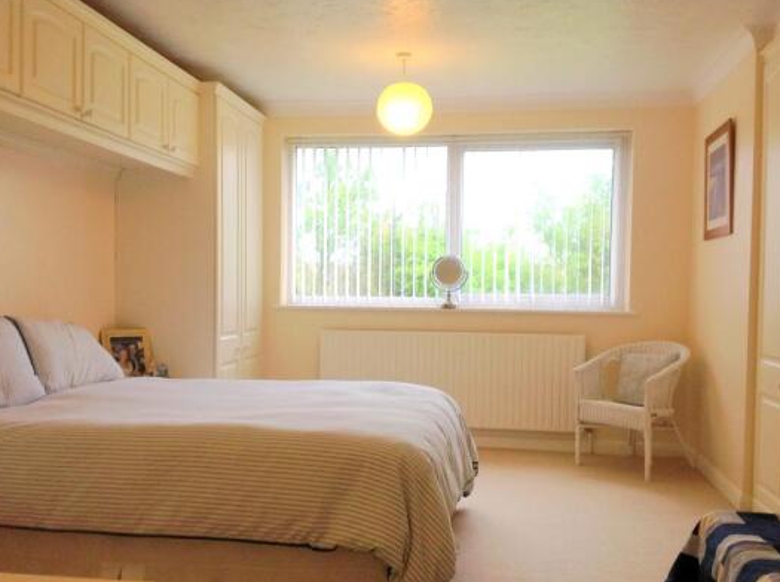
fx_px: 877
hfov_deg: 47.9
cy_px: 315
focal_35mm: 39
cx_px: 378
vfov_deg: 36.7
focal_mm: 4.28
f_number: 2.4
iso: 80
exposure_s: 1/60
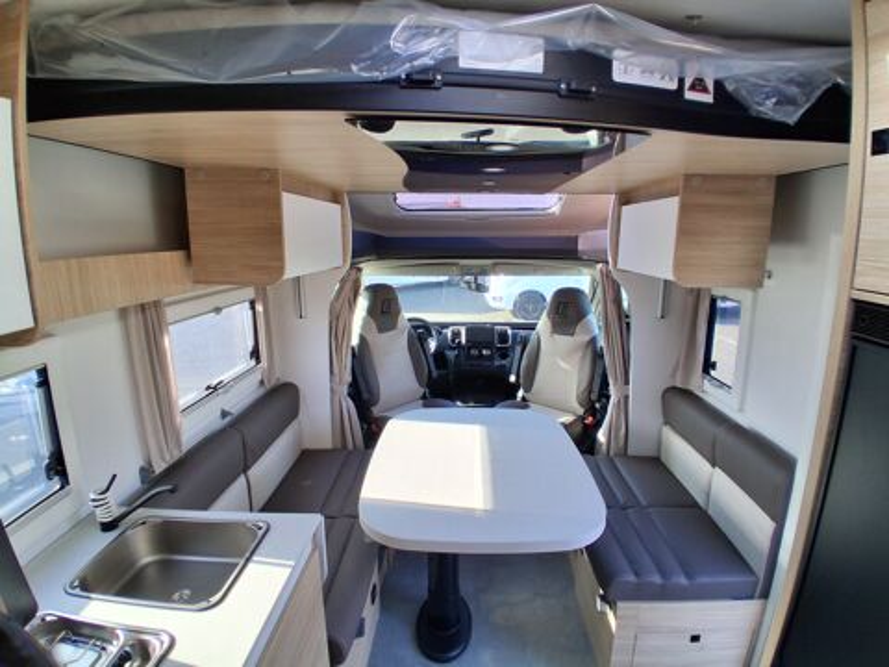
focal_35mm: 17
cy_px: 334
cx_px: 444
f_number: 2.2
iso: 50
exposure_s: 1/157
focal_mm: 1.4
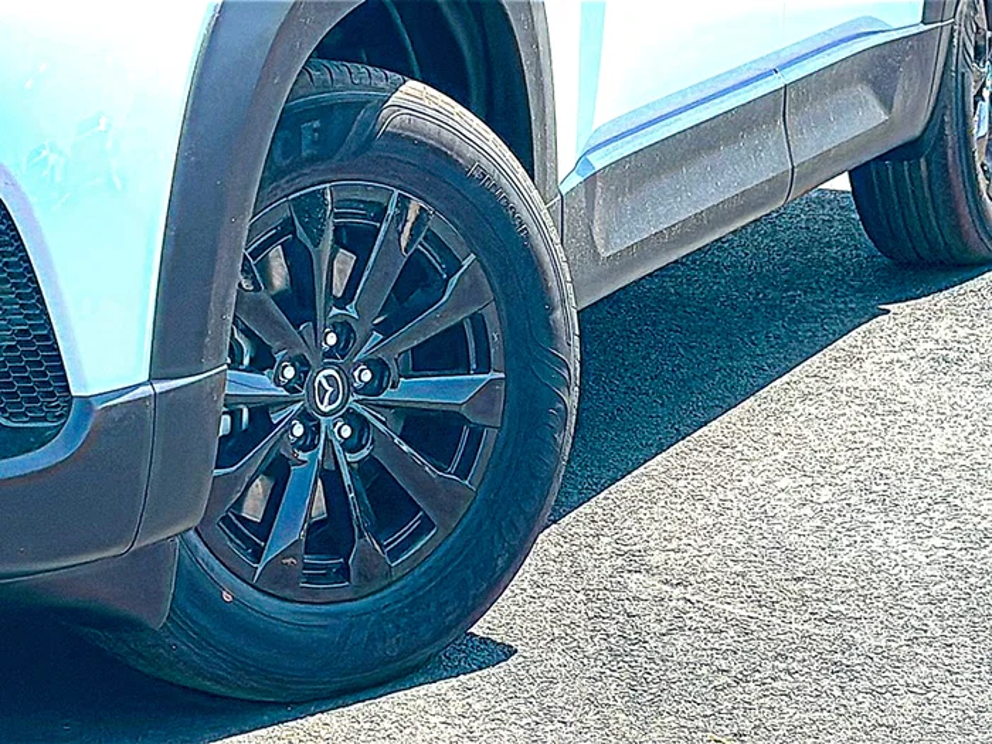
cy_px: 372
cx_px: 496
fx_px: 2866
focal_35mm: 100
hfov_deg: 19.6
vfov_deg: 14.8
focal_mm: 6.86
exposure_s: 1/1757
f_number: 1.78
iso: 100
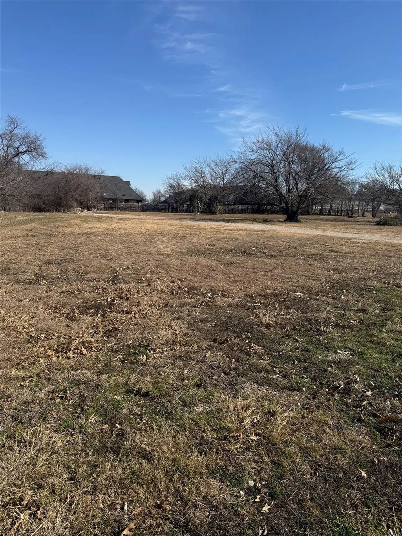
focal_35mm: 24
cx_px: 201
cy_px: 268
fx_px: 372
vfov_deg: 71.6
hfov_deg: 56.8
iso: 80
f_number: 1.78
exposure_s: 1/4405
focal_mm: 6.76
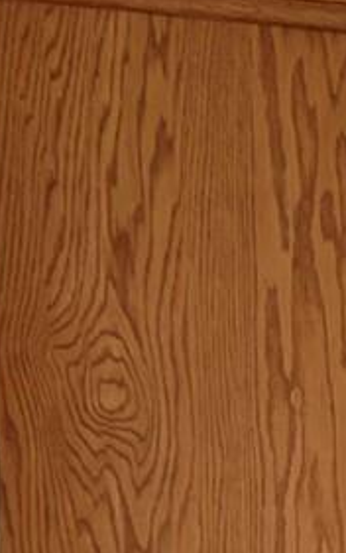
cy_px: 1045
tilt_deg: -3.8
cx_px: 1390
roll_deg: +0.6
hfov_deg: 6.6
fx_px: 2365
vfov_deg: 12.1
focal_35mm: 157
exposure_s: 1/120
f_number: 1.6
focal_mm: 5.96
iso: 125
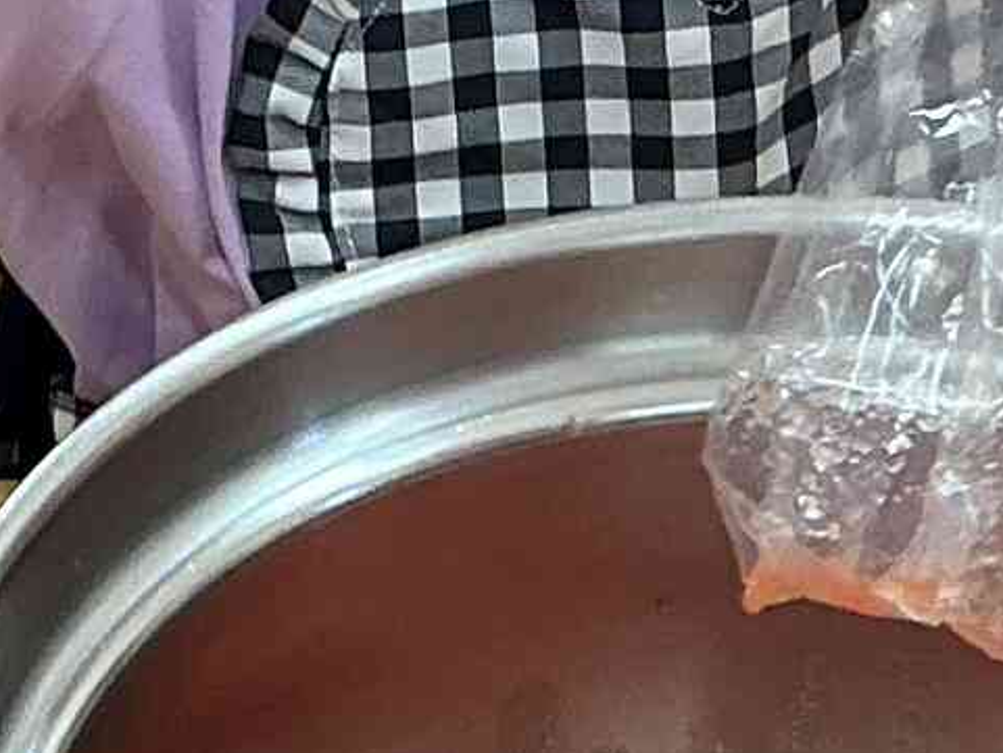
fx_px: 5072
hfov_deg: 11.3
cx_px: 284
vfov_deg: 8.4
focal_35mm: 175
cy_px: -17
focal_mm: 3
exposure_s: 1/50
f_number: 1.8
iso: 80
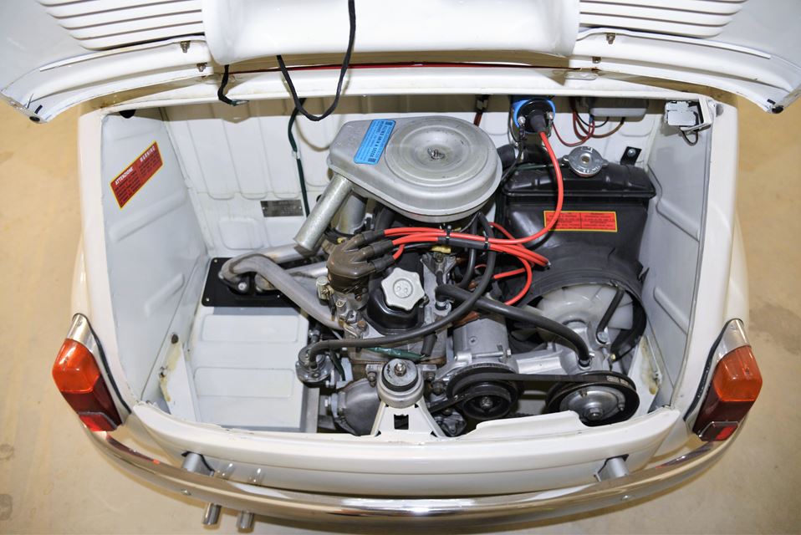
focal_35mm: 24
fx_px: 534
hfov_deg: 73.7
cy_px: 268
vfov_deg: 53.2
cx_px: 400
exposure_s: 1/60
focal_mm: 24
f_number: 4
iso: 800
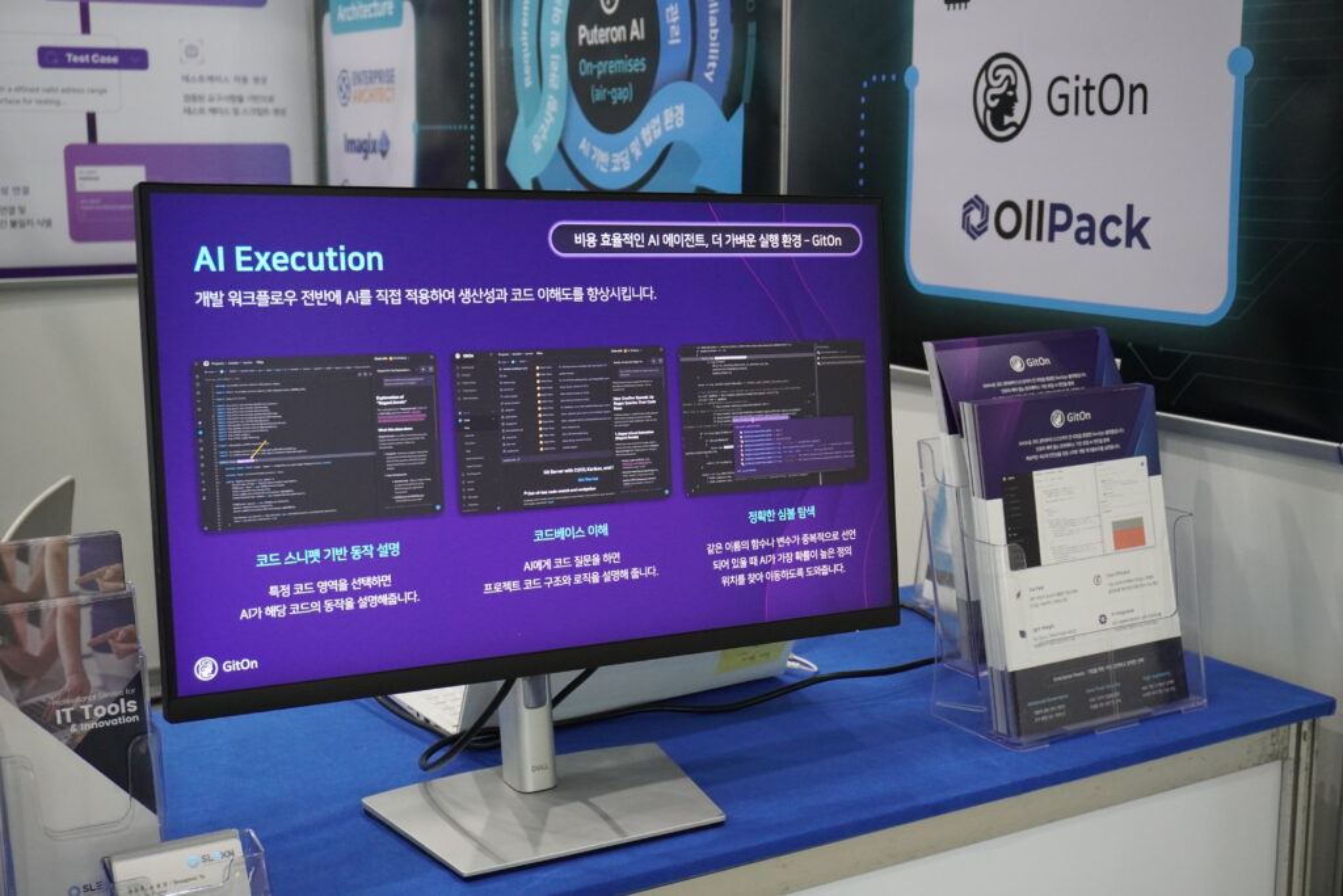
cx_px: 672
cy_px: 448
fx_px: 1679
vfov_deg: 29.9
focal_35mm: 45
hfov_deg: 43.6
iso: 2500
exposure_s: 1/200
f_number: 4.5
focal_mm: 30
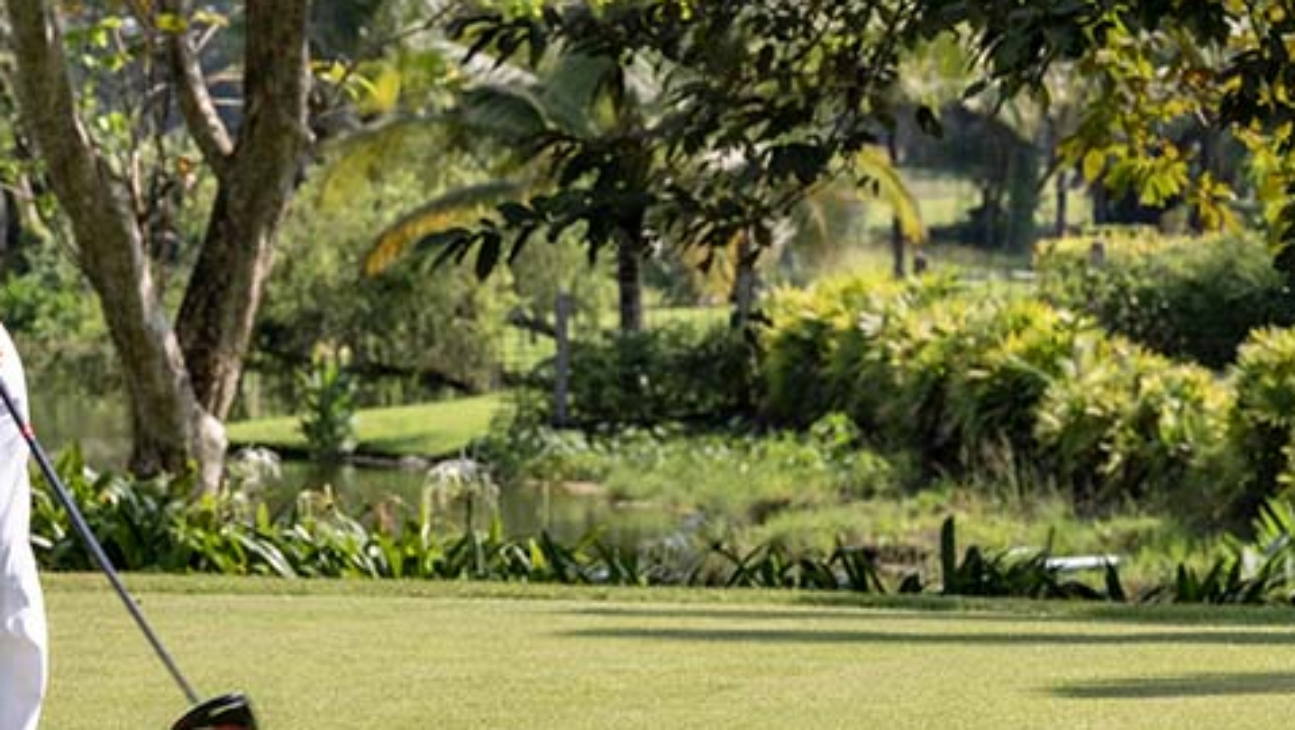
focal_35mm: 149
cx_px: 403
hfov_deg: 14.4
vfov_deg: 8.2
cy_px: 330
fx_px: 5119
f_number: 5.6
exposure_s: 1/2000
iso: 560
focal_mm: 71
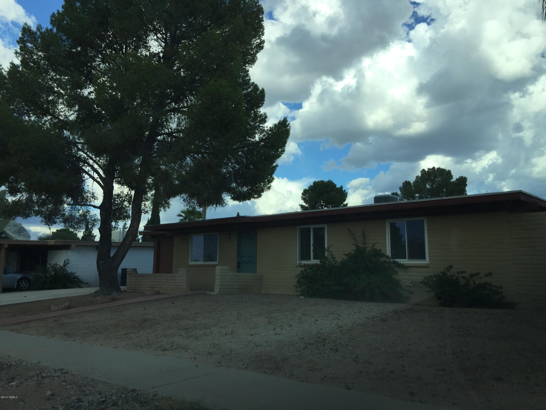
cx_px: 273
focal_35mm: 29
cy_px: 205
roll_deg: -0.7
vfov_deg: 48.2
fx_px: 457
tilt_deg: +6.7
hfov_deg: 61.7
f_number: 2.2
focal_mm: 4.15
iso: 32
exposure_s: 1/1163
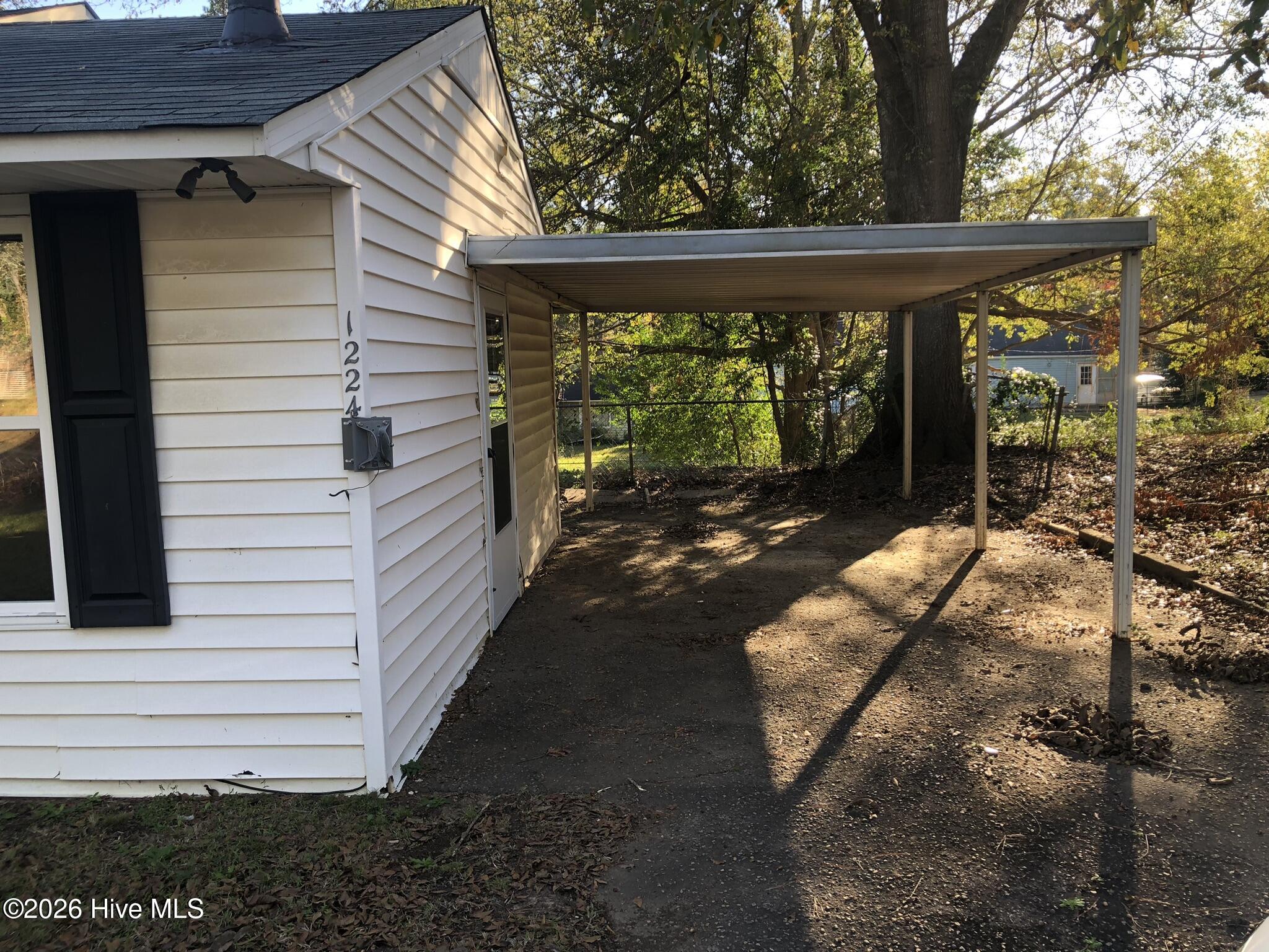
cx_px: 634
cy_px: 476
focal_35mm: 28
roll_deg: +2.9
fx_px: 1026
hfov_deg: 63.4
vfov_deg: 49.7
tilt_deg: -7.3
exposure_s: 1/123
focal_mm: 3.99
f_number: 1.8
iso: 20
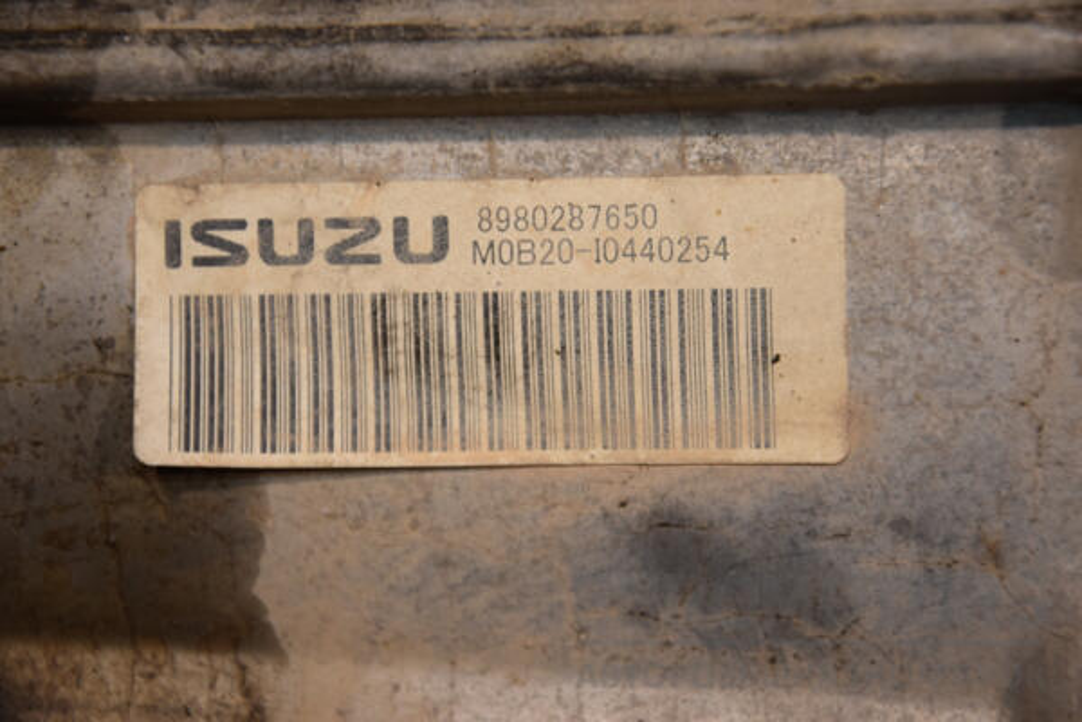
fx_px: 4733
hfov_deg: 13.0
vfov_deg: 8.7
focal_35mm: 158
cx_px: 541
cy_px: 361
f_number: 5.6
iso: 800
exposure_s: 1/100
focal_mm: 105
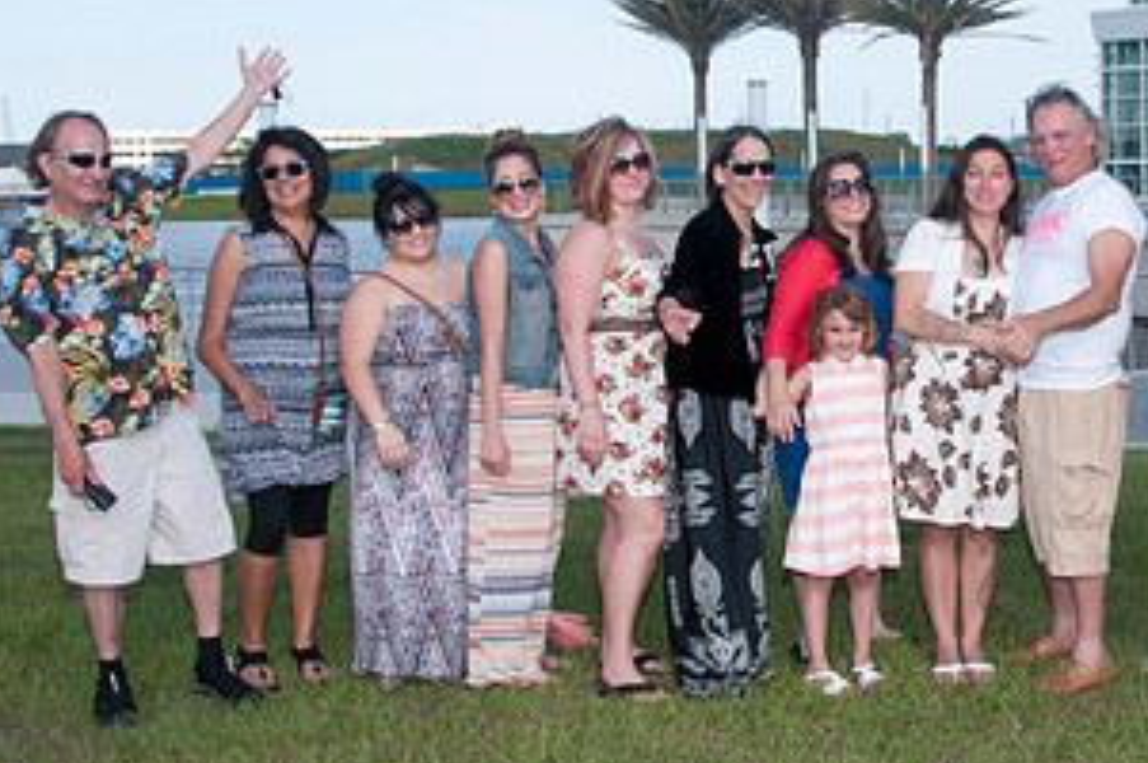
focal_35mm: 52
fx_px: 1656
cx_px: 915
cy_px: 181
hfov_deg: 36.9
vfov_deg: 25.6
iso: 100
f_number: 9
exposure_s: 1/250
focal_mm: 18
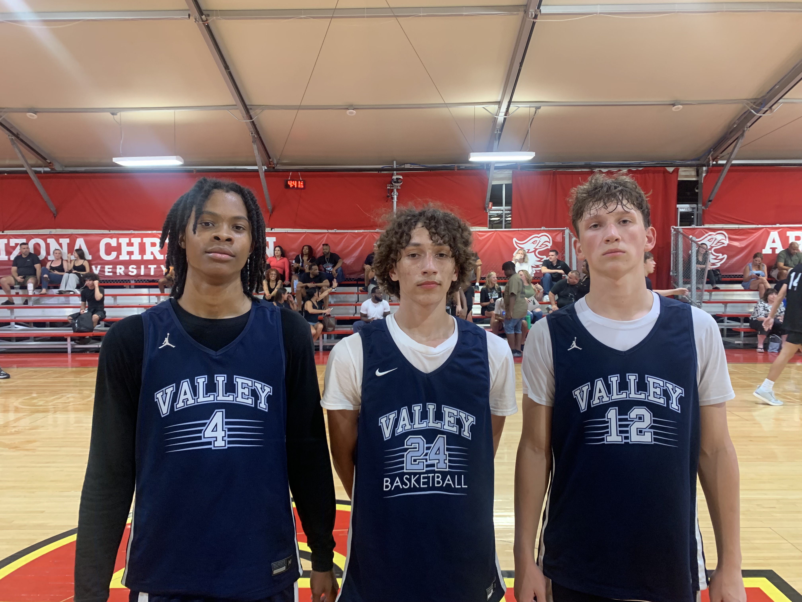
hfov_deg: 67.3
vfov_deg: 53.1
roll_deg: +0.3
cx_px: 401
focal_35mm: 26
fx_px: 602
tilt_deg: -5.9
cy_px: 301
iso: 200
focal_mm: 4.25
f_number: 1.8
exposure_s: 1/60
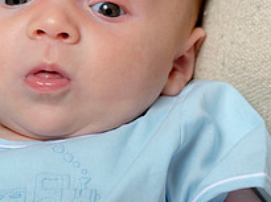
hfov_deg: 3.9
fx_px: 3939
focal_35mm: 504
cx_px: 160
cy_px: 114
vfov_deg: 2.9
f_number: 5.6
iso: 250
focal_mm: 185
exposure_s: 1/200
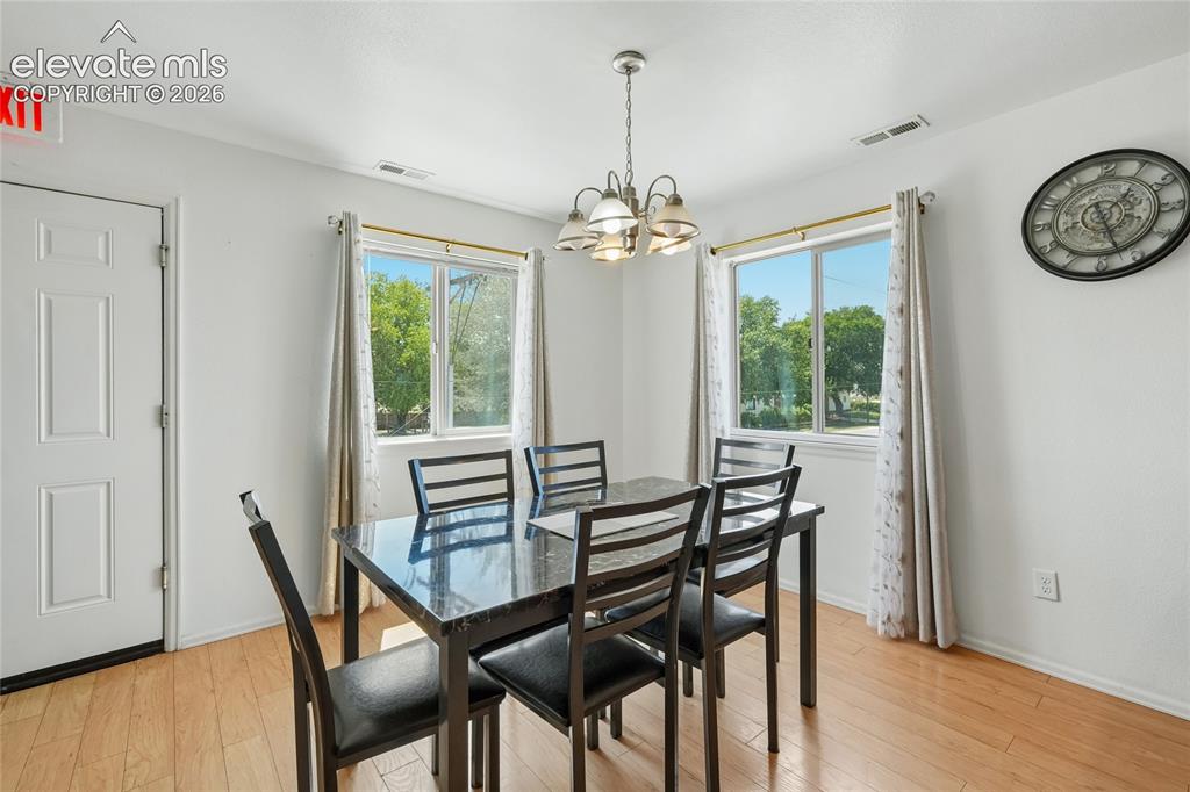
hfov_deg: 100.4
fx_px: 496
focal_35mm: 15
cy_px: 396
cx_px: 595
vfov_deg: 77.3
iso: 800
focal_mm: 10
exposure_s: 1/15
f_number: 8
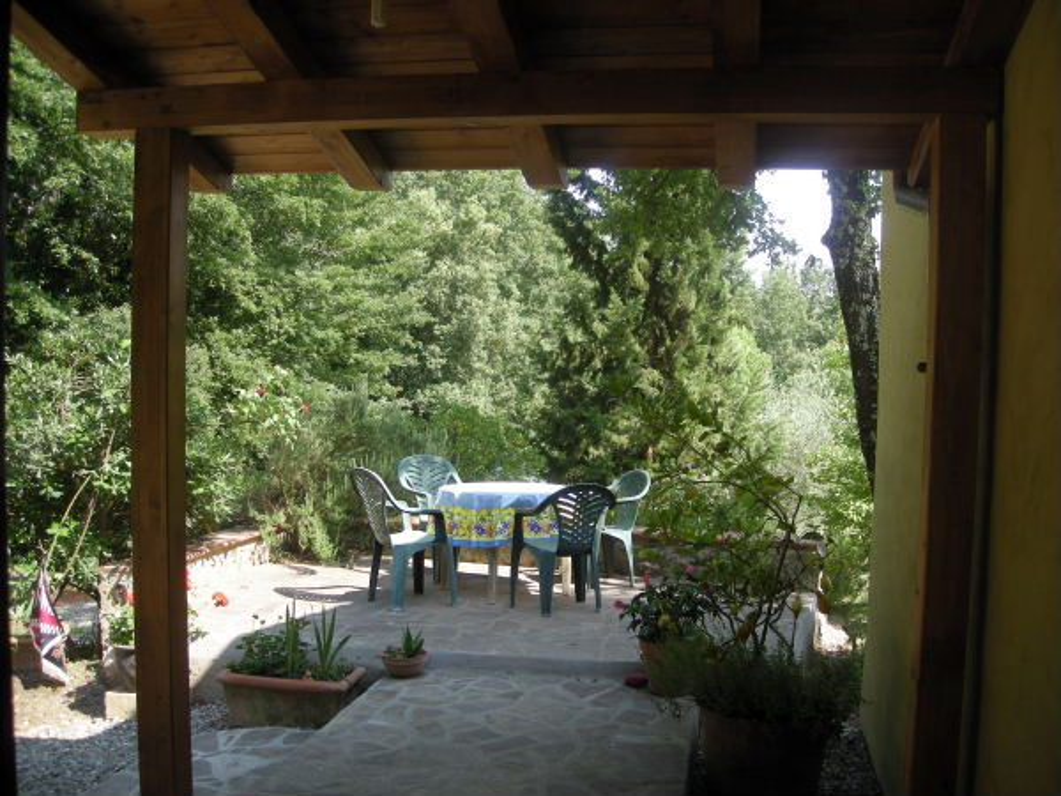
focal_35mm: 35
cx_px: 530
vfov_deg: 40.7
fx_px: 1073
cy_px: 398
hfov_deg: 52.6
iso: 50
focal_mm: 5.7
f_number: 2.8
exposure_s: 1/133
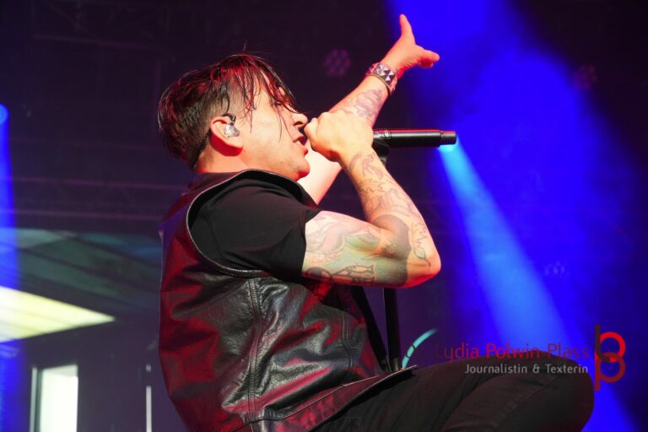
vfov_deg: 16.3
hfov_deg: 24.2
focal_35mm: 84
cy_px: 216
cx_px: 324
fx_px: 1512
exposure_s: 1/160
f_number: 4.5
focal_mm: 56
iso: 4000
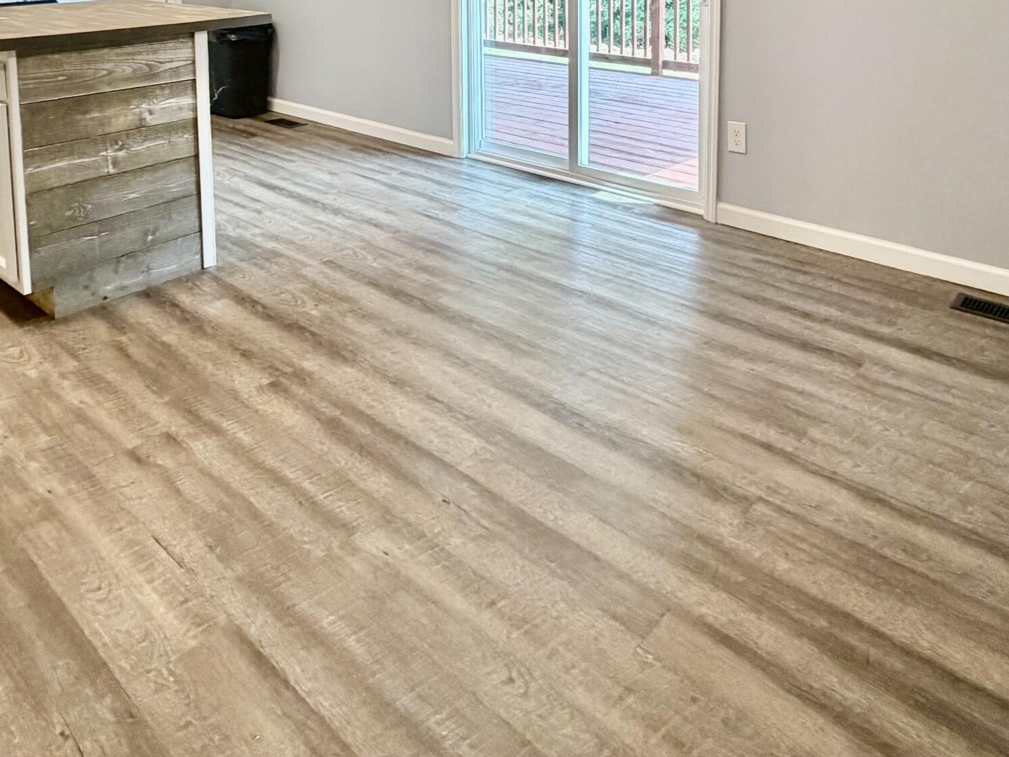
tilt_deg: -4.4
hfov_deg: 63.4
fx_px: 816
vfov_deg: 42.9
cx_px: 542
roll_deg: +0.5
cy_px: 3
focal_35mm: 28
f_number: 2.2
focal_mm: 2.22
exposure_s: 1/120
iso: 250
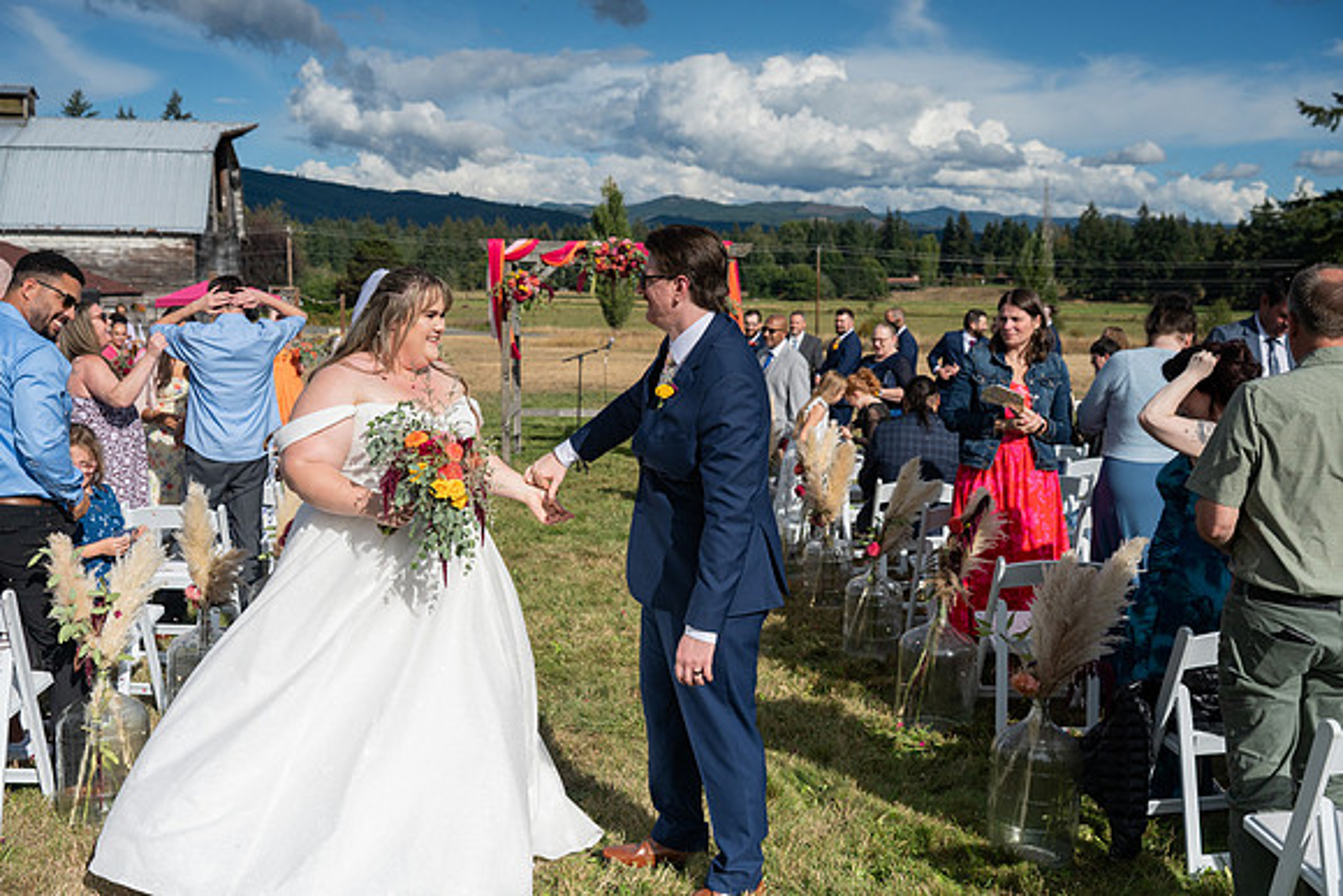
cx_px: 672
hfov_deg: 54.4
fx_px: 1306
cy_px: 448
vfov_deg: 37.9
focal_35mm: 35
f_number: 5
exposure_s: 1/8000
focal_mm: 35
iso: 400
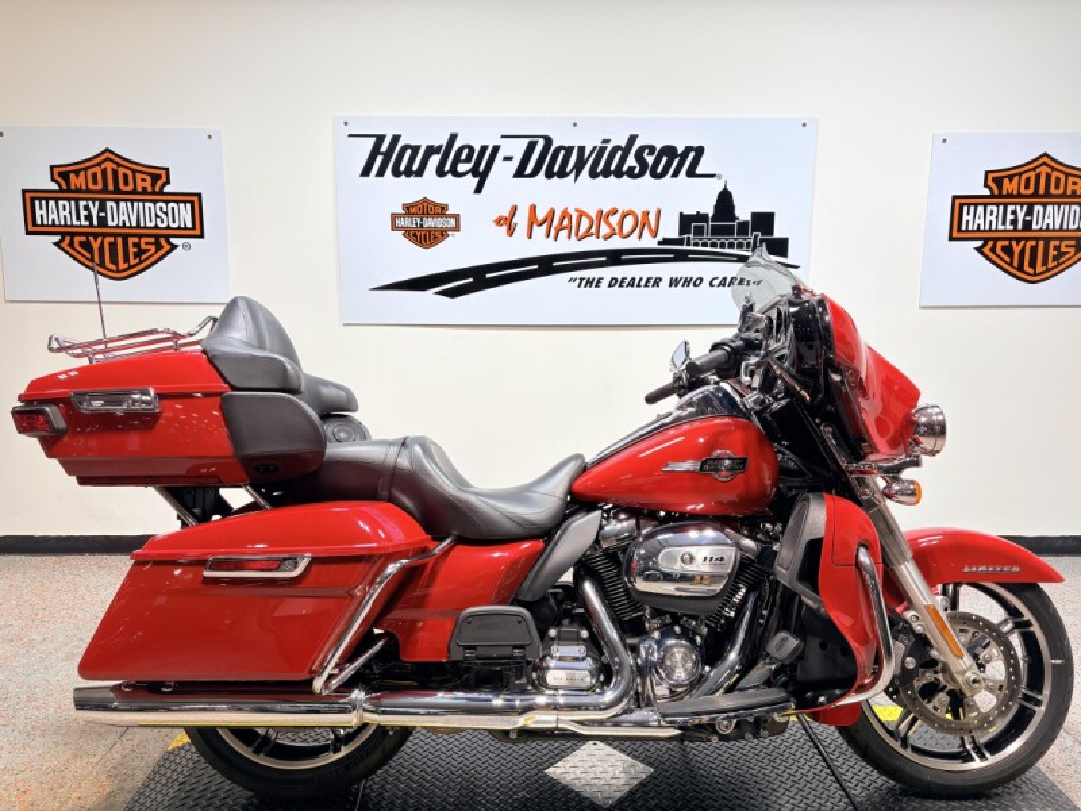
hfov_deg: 67.3
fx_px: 812
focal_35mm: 26
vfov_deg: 53.1
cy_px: 406
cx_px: 540
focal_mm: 5.96
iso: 40
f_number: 1.6
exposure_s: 1/120
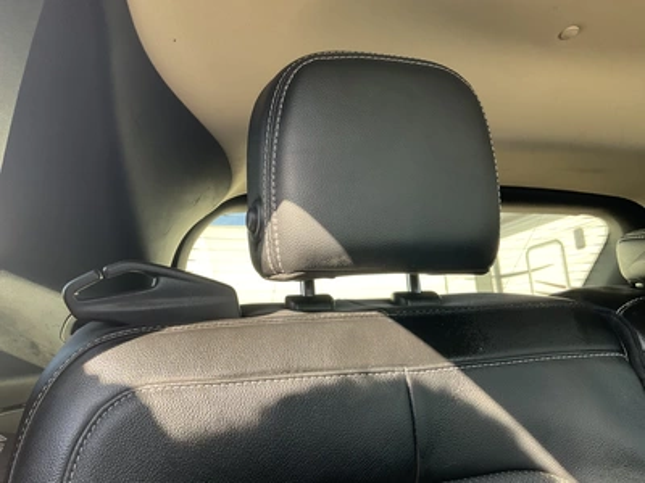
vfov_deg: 48.2
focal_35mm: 29
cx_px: 322
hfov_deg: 61.7
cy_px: 242
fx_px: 540
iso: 40
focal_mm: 3
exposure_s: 1/122
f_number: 1.8
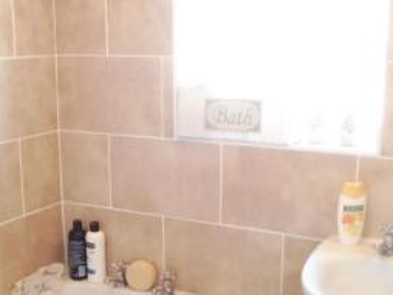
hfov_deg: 34.9
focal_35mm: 55
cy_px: 175
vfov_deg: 26.6
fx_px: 625
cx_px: 171
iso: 500
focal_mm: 4.3
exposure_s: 1/20
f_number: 3.3
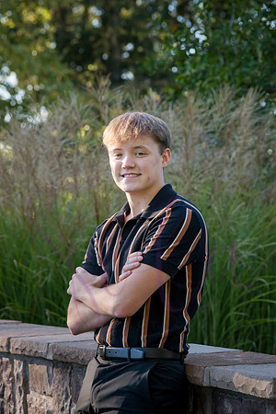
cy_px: 207
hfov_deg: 10.2
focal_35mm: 135
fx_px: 1552
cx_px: 138
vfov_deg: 15.2
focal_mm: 135
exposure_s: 1/320
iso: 800
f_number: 9
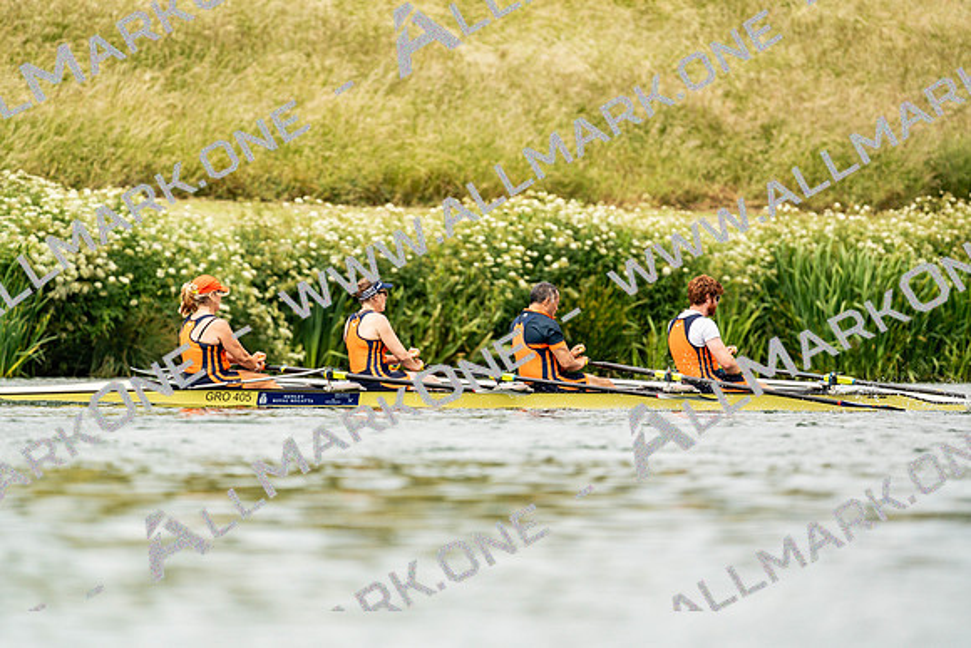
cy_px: 324
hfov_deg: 3.4
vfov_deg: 2.3
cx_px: 486
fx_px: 16186
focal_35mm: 600
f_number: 6.3
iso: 400
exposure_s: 1/2000
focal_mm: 600
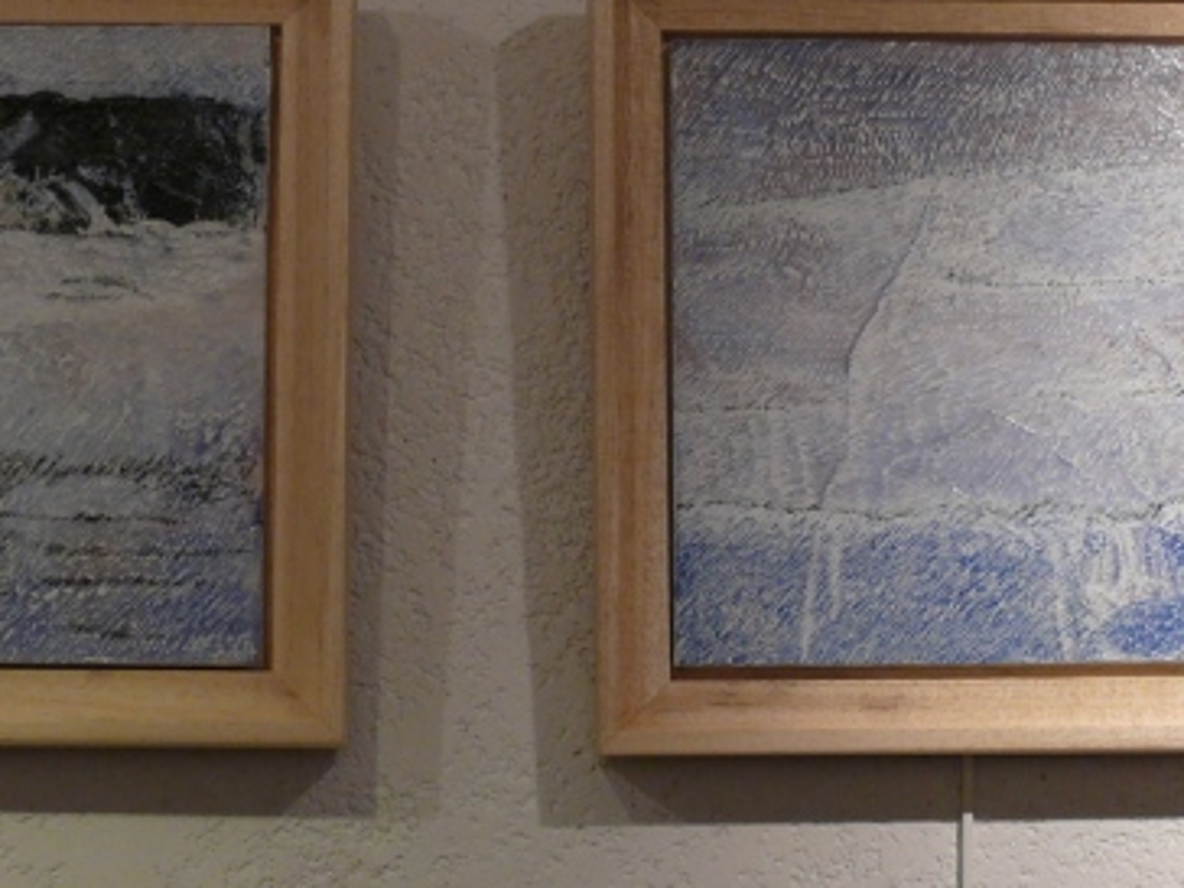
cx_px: 865
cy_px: 859
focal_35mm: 104
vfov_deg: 14.0
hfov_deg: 18.8
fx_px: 3557
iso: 100
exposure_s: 1/30
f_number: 2.8
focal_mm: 7.9
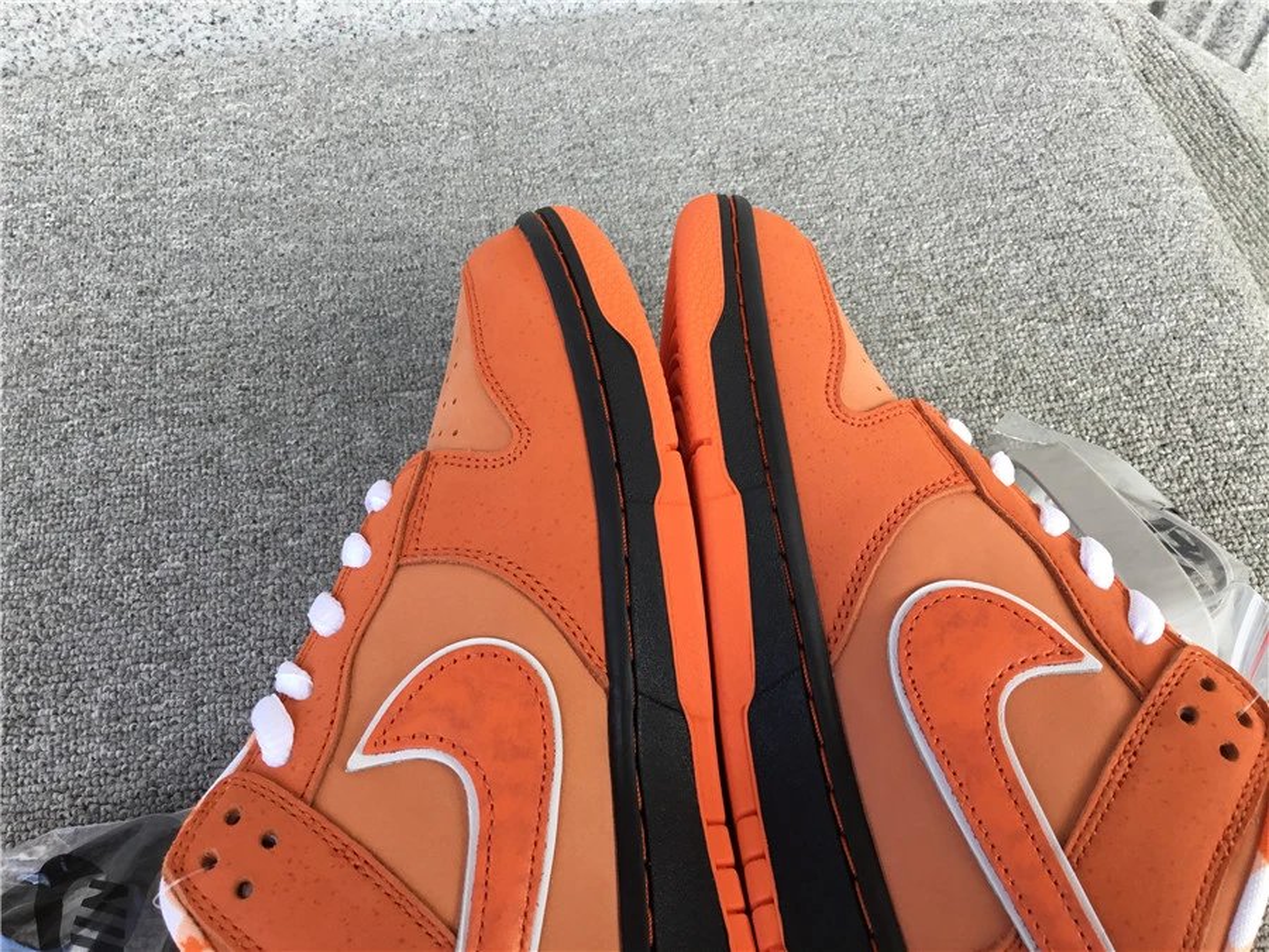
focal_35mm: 31
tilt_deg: -60.1
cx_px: 634
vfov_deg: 45.4
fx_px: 1136
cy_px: 476
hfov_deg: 58.4
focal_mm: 3.3
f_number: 2.4
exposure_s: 1/100
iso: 25
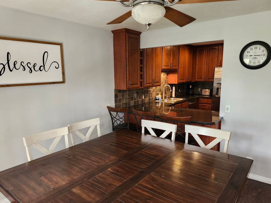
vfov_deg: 56.8
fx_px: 188
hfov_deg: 71.6
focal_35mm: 24
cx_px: 130
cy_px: 106
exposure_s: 1/120
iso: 640
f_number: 1.8
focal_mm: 5.54
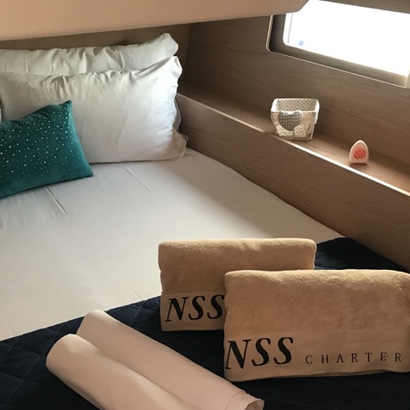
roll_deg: +1.4
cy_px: 247
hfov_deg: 40.8
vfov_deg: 40.7
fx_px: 549
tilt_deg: -30.3
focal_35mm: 41
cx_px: 235
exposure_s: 1/17
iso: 64
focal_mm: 3.99
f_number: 1.8
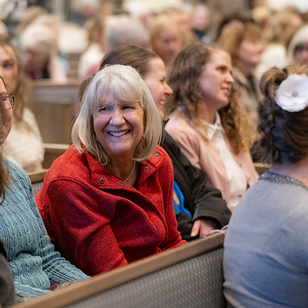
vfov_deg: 10.7
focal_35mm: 164
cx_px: 100
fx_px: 1651
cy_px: 153
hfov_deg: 10.6
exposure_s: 1/200
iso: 3200
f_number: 2.8
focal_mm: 105
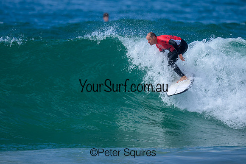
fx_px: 7517
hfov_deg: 1.9
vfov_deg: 1.3
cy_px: 61
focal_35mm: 1100
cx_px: 123
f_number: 6.3
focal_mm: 800
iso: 360
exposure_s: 1/2000
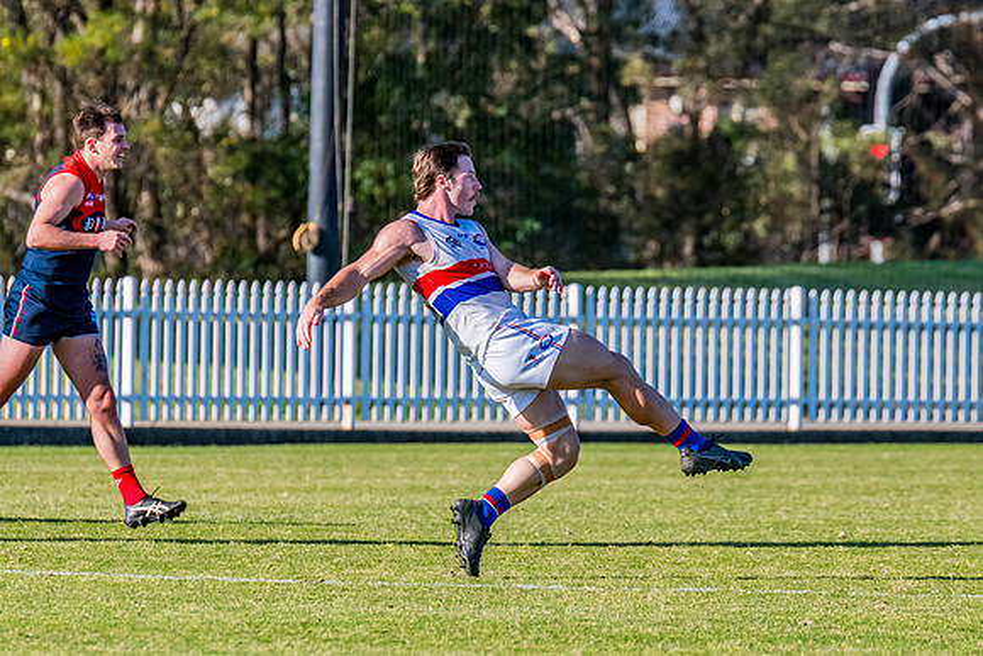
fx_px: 13873
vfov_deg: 2.7
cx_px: 576
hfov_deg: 4.1
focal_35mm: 508
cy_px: 381
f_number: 9
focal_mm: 420
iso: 800
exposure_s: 1/1600
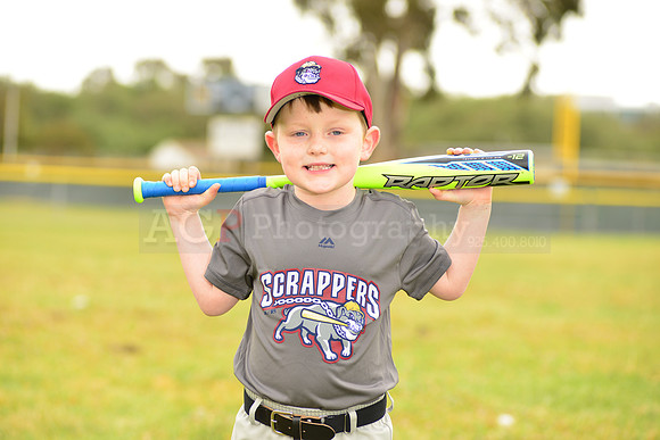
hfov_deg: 15.2
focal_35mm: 135
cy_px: 220
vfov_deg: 10.2
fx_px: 2475
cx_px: 330
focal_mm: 135
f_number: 5
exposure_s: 1/250
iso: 160
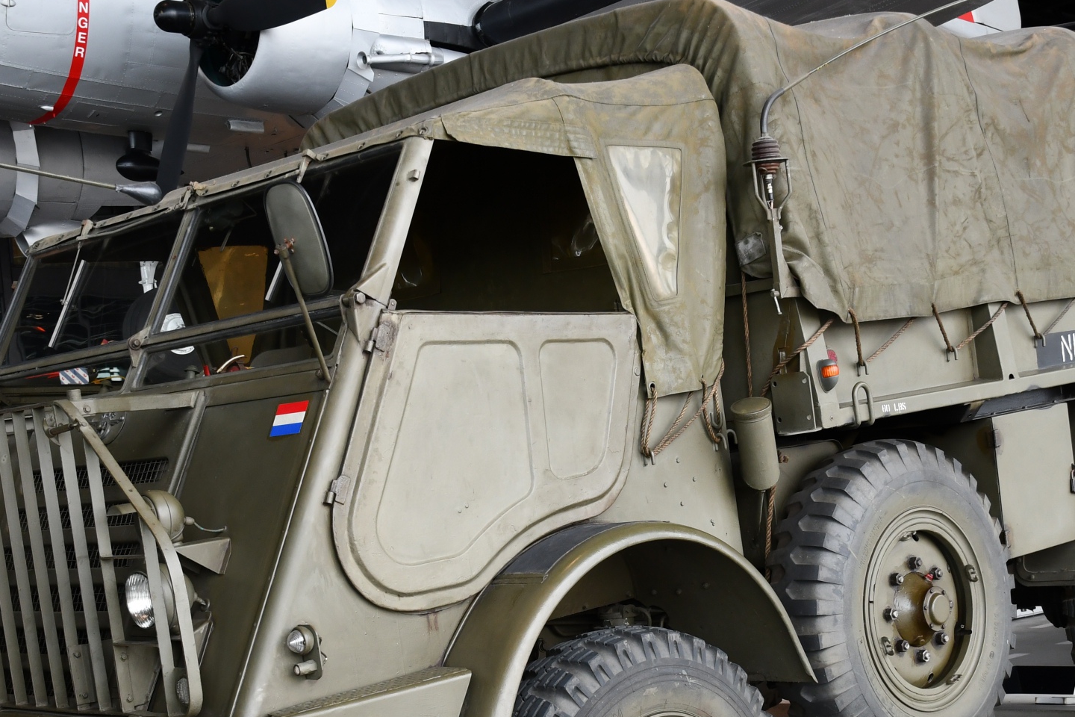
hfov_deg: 33.3
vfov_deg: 22.4
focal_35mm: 60
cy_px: 527
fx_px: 1792
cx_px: 652
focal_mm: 24
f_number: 5
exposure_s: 1/100
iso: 400
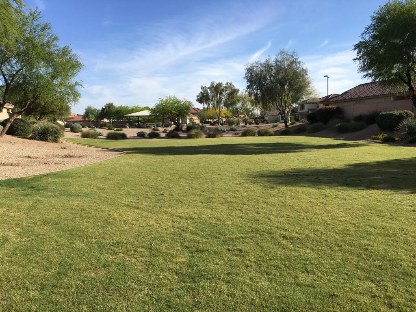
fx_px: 349
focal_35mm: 29
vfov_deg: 48.2
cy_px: 156
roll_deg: +0.9
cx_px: 208
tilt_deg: -3.8
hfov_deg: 61.7
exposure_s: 1/1748
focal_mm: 4.15
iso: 25
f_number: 2.2
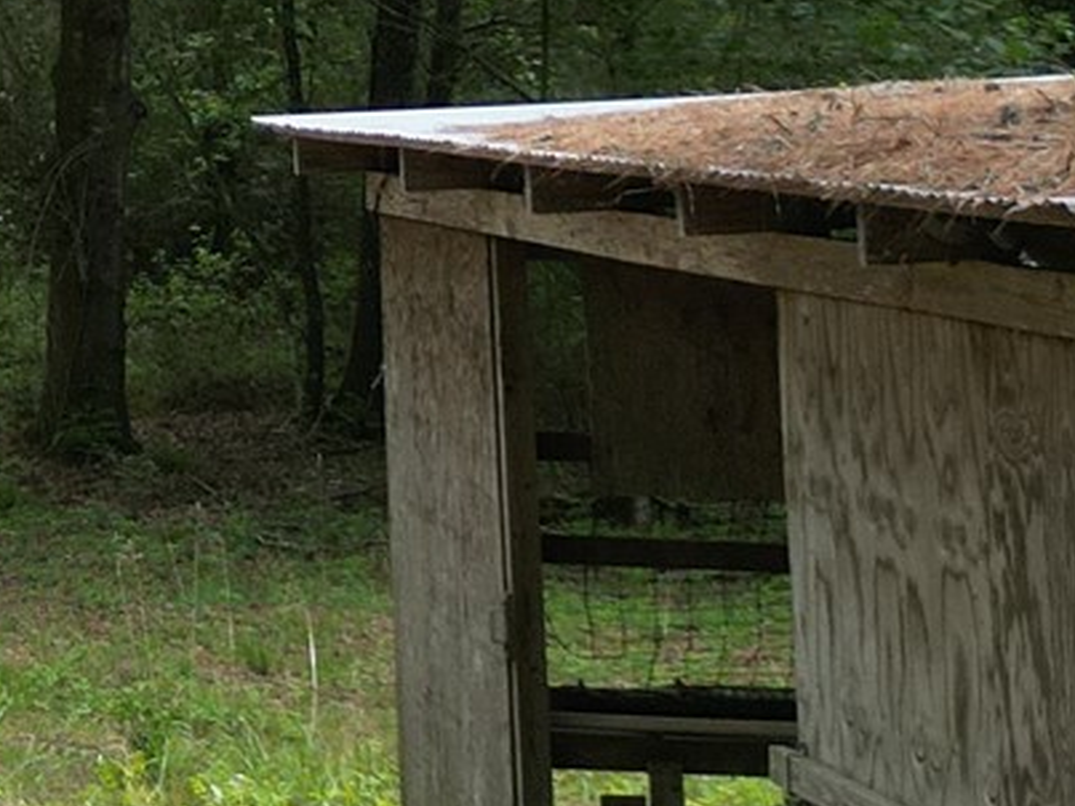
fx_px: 3788
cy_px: -379
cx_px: -1491
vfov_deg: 11.7
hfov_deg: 12.6
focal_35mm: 122
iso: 140
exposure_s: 1/800
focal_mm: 6.72
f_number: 1.7
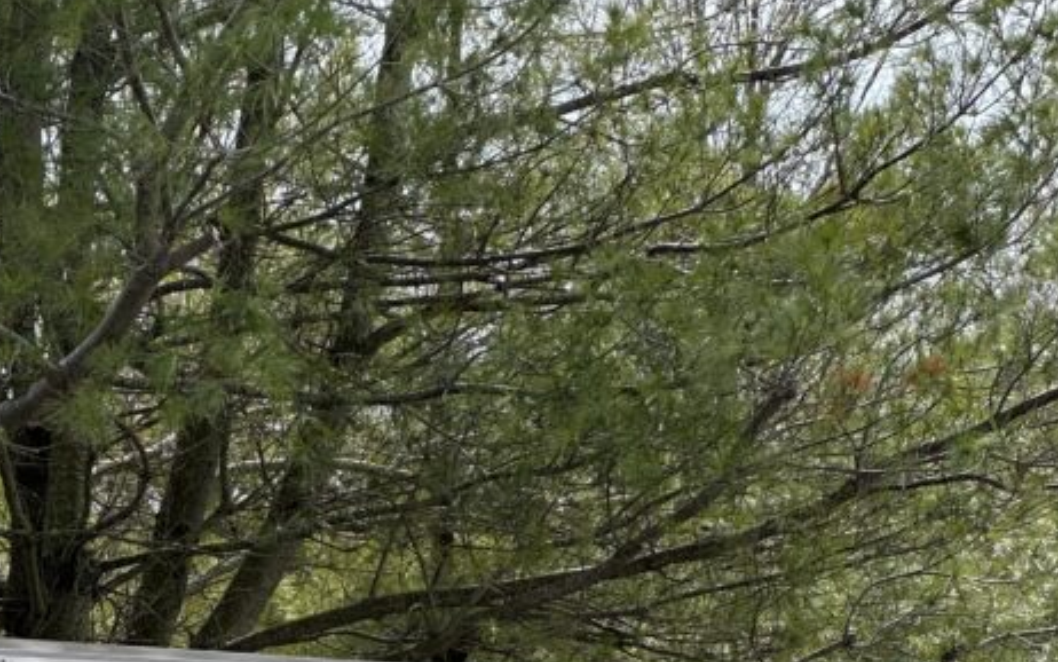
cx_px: 259
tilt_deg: -3.0
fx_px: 5220
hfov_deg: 11.5
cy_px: 1051
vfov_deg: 7.1
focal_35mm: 181
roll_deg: +0.0
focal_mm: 9
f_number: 2.8
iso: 32
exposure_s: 1/368
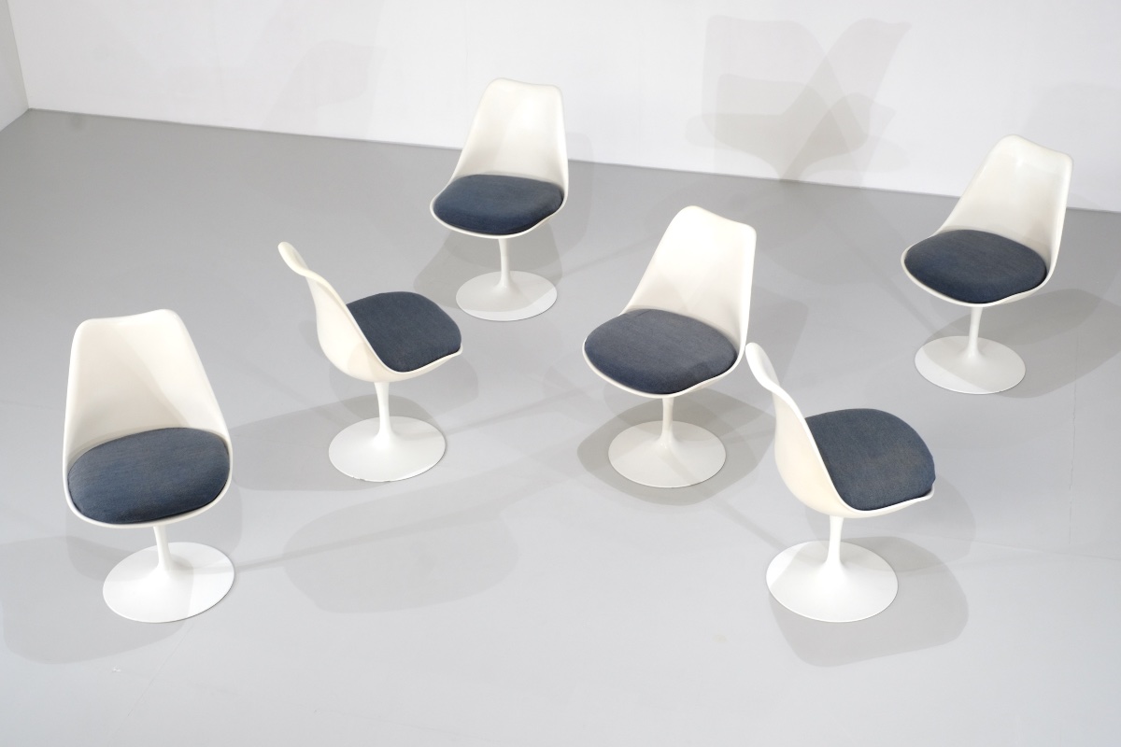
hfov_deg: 37.5
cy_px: 374
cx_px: 560
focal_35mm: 53
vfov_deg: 25.5
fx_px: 1650
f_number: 11
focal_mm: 35
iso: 800
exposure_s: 1/34
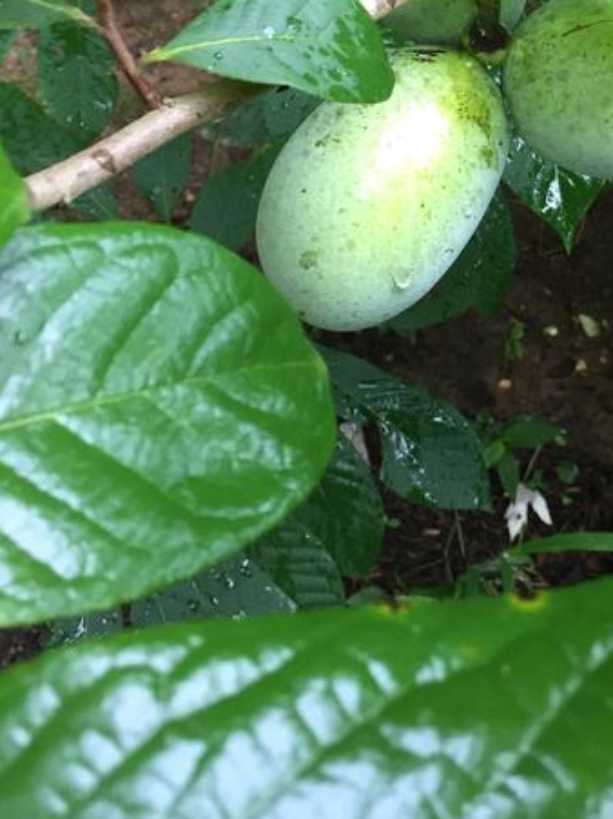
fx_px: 1063
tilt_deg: -54.8
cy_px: 243
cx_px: 452
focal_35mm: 45
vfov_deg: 41.3
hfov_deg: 31.6
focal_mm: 4.15
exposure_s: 1/30
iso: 80
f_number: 2.2
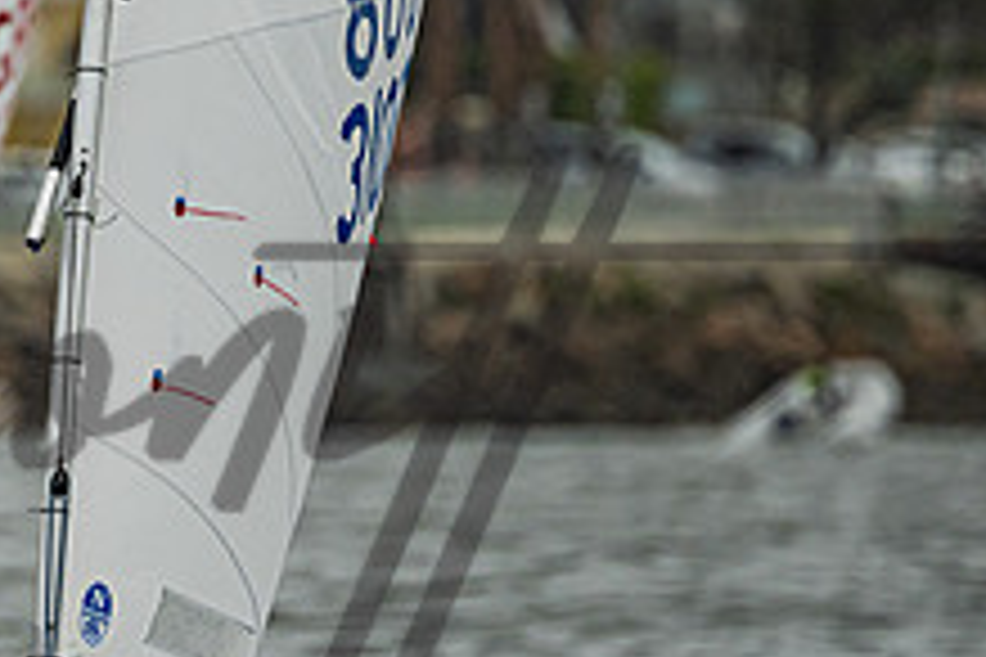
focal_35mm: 1383
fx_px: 37876
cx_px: -323
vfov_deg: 1.0
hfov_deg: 1.5
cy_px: 303
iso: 320
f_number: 5.6
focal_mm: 400
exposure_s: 1/3200
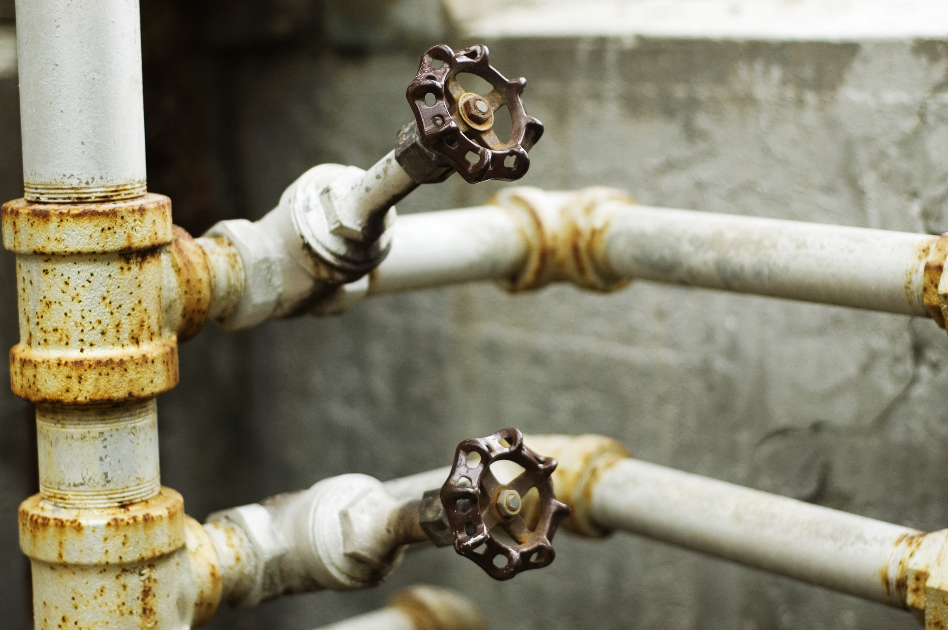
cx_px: 474
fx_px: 1973
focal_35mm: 75
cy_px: 315
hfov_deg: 27.0
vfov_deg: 18.1
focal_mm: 50
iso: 200
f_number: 2.2
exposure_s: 1/200
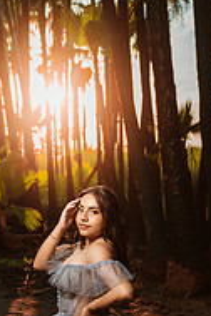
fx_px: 501
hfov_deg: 23.7
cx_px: 126
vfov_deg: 33.1
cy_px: 289
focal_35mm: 57
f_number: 2.8
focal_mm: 24
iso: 100
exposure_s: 1/800
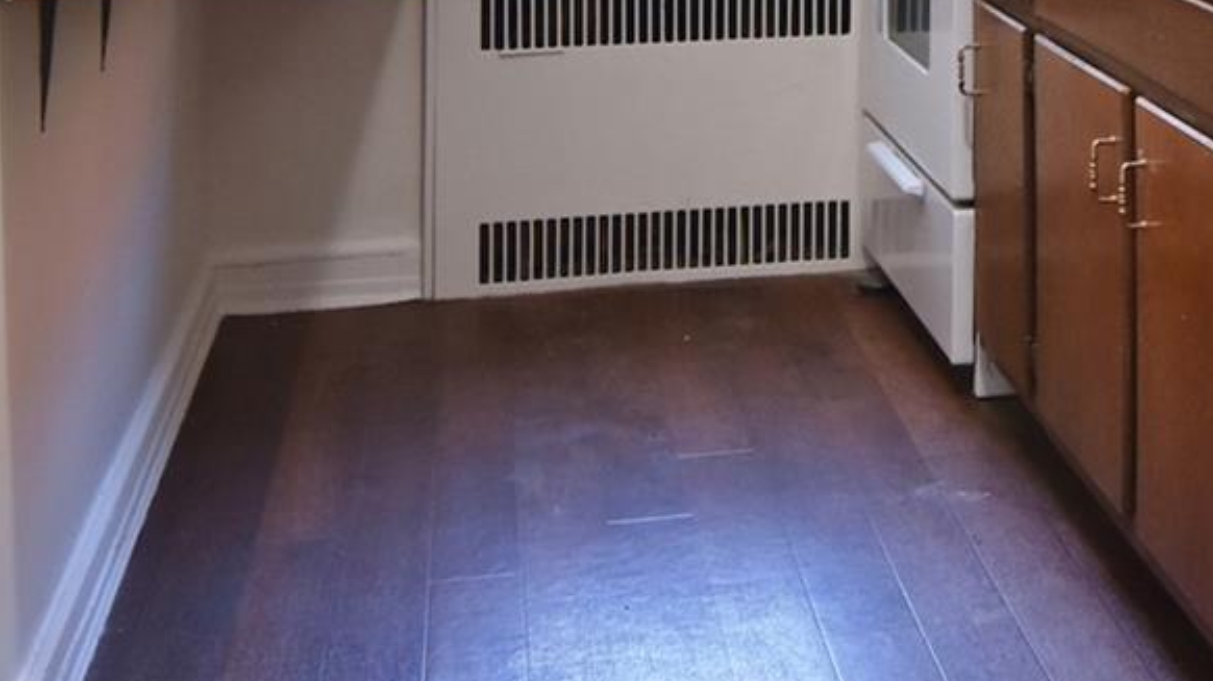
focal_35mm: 61
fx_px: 1956
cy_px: -365
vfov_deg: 17.6
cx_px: 932
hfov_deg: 33.6
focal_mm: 11
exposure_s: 1/30
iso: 640
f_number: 8
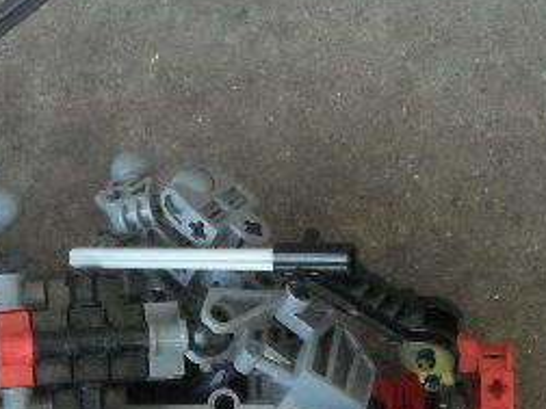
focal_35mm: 89
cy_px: 353
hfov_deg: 21.5
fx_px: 1404
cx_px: 54
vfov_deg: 16.4
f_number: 2.8
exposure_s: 1/250
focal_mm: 5.7
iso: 590
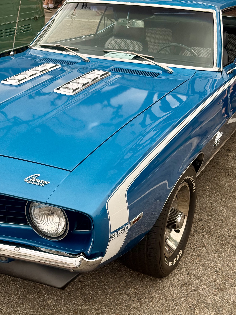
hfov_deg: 30.3
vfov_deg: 39.7
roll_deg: +1.1
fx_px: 436
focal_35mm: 48
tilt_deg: -25.0
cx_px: 118
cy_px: 158
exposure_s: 1/719
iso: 100
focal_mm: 6.76
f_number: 1.78
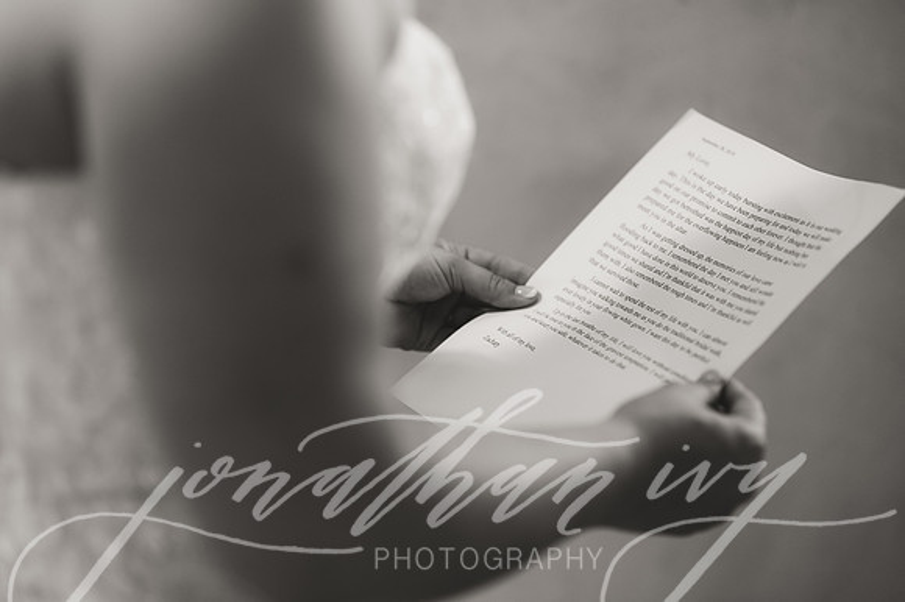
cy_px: 301
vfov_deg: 16.1
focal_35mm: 85
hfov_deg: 23.9
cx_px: 452
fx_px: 2136
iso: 640
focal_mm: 85
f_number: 2
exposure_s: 1/125
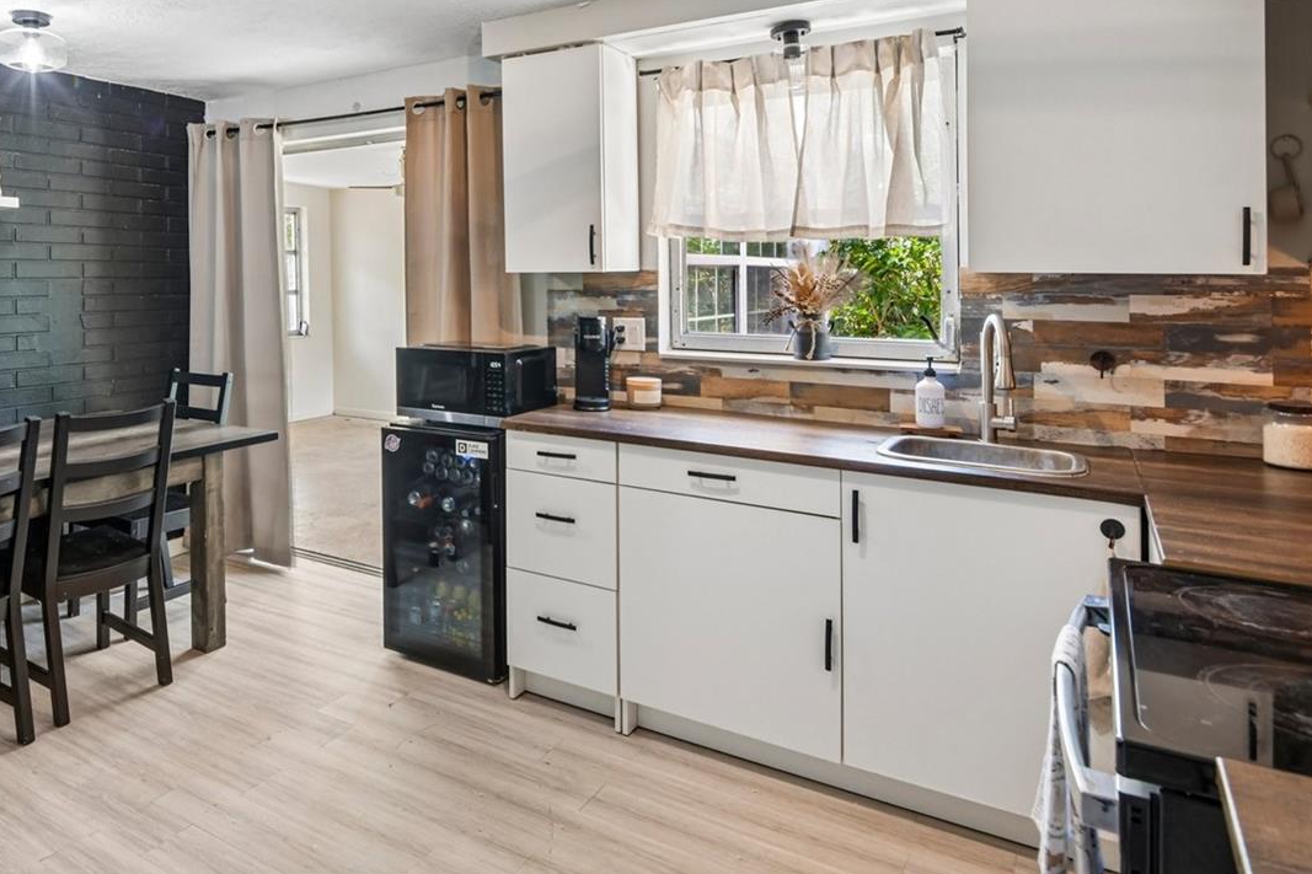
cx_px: 445
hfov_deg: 71.7
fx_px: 874
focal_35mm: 24
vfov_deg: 52.2
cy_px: 297
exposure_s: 1/13
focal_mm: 16
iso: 400
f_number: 8
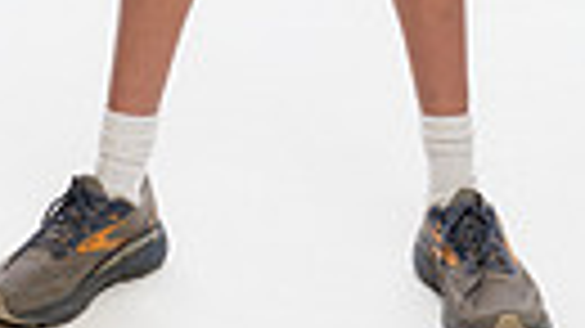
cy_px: -544
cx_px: 162
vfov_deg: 6.4
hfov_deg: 12.1
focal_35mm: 178
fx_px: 2760
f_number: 5.6
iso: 640
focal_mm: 49
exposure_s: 1/250
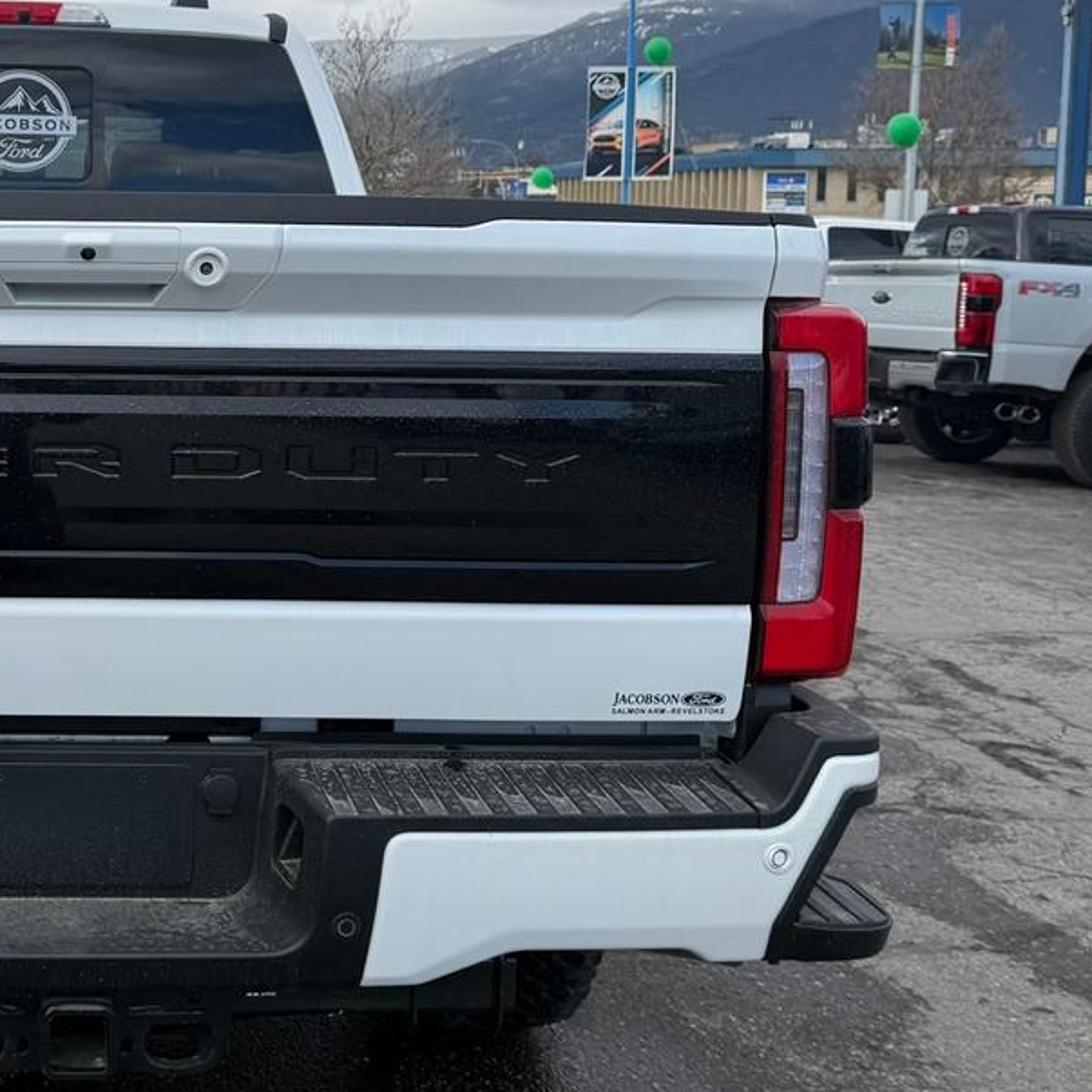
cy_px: 389
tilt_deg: -3.1
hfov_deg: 34.4
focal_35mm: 45
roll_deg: +0.5
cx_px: 16
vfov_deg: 37.3
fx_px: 1606
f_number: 1.78
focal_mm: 6.76
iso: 80
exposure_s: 1/2611
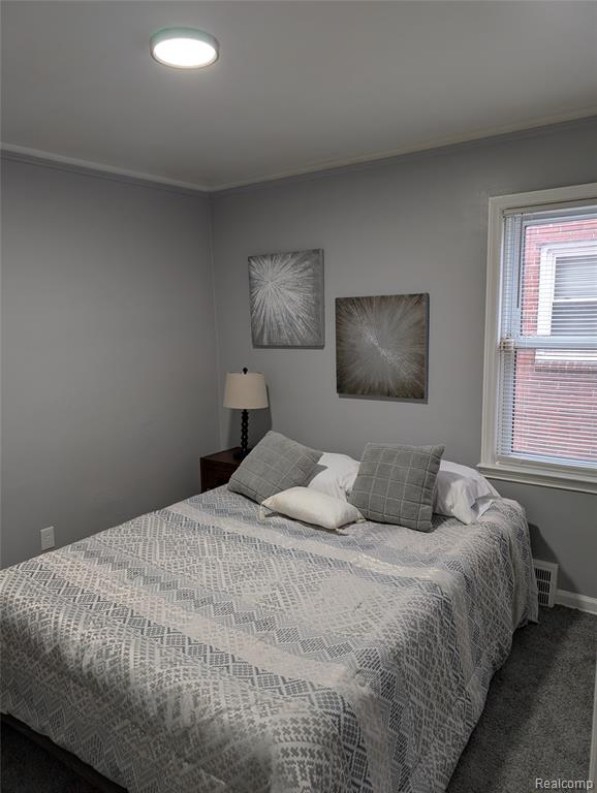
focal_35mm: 24
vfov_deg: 71.5
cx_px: 298
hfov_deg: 56.9
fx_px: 551
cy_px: 396
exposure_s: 1/24.7
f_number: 1.68
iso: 57
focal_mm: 6.9
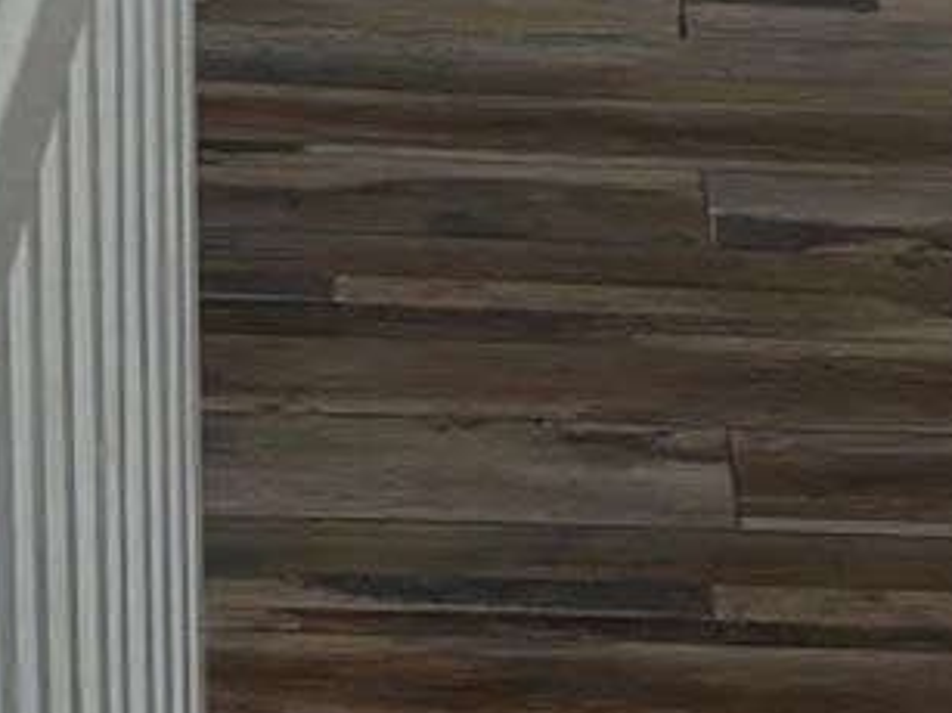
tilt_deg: -12.9
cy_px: -701
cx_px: 354
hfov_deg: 15.8
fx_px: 3436
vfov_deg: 10.8
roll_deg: +0.1
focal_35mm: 125
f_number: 1.8
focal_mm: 6.93
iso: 100
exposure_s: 1/120
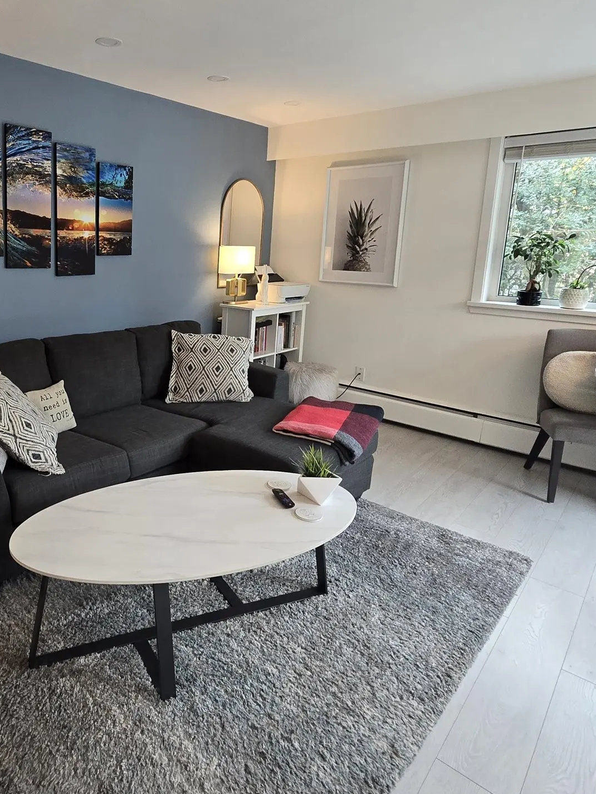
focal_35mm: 21
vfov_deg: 78.6
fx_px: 482
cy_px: 342
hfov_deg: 59.9
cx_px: 146
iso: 250
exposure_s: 1/60
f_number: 2.2
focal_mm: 2.2
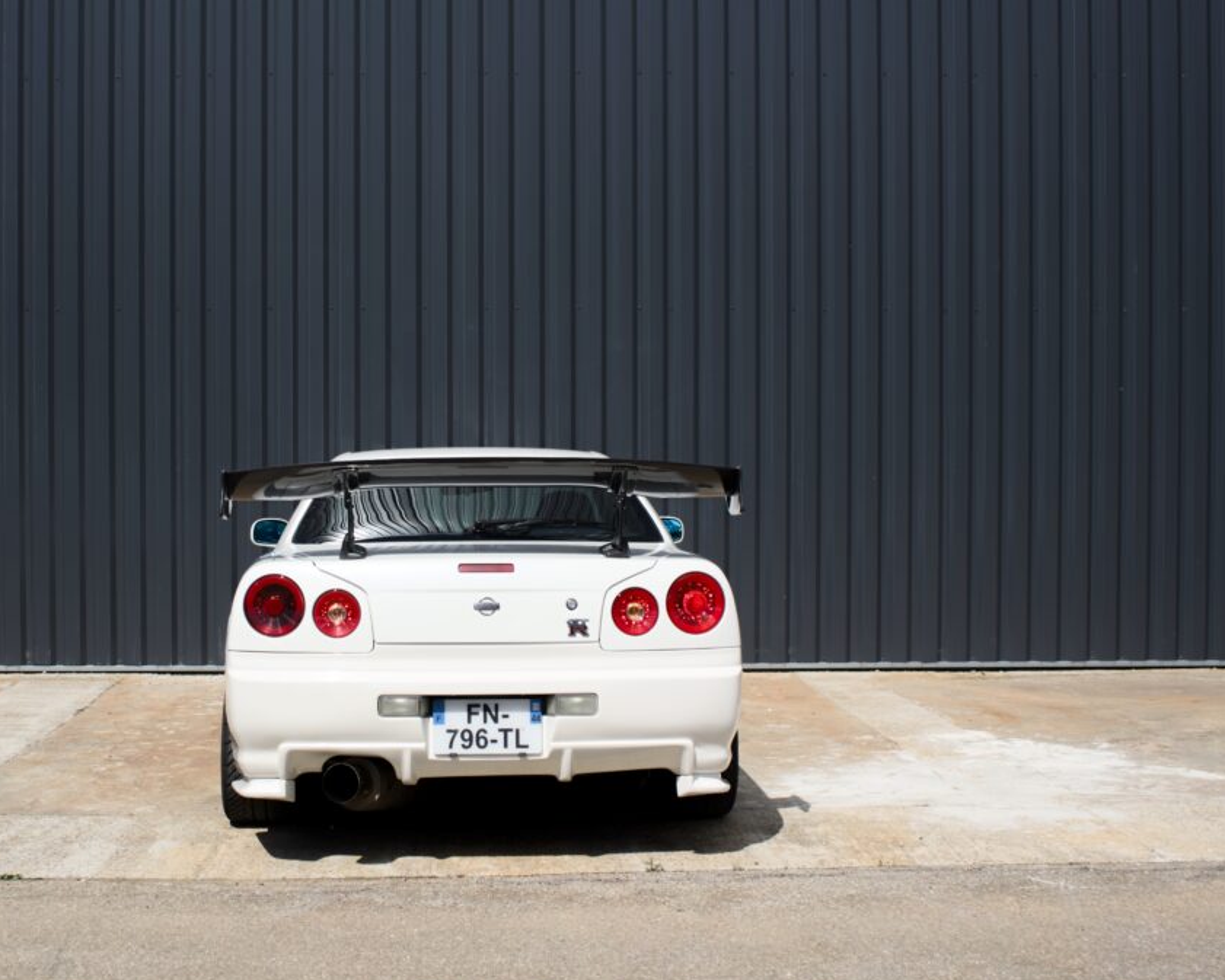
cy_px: 494
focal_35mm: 48
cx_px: 485
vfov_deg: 31.5
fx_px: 1740
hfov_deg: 38.6
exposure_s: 1/1250
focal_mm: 28
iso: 100
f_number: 4
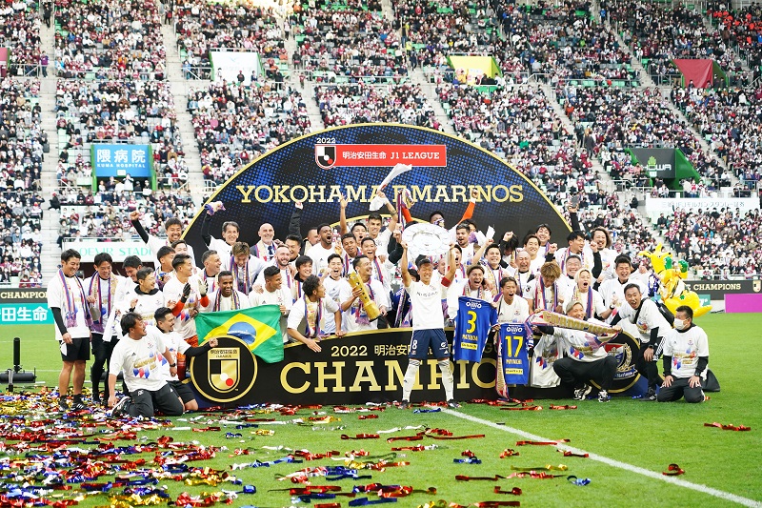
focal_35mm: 73
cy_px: 254
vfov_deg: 18.7
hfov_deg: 27.7
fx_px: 1545
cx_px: 381
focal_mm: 73
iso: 2500
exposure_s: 1/1000
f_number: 4
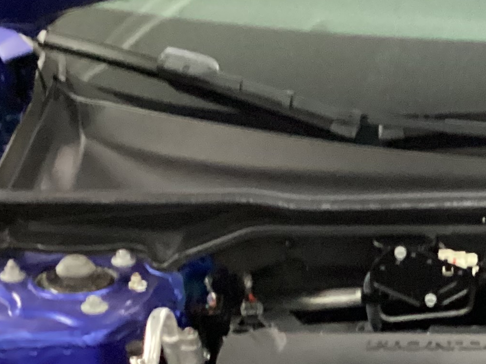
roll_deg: -0.4
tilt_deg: -37.8
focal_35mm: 100
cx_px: 579
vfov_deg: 14.4
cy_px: 427
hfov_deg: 18.6
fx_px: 1404
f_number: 2.4
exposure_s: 1/30
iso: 800
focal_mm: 3.3
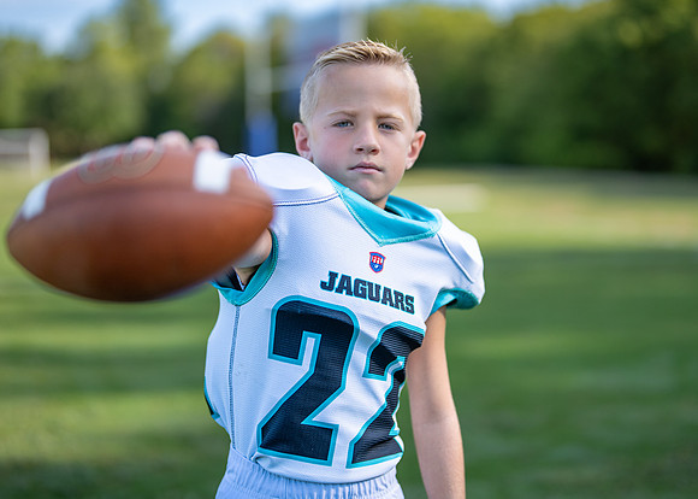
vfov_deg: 23.5
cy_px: 213
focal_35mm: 60
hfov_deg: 32.5
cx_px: 377
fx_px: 1195
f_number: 1.2
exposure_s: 1/3200
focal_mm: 50
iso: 100
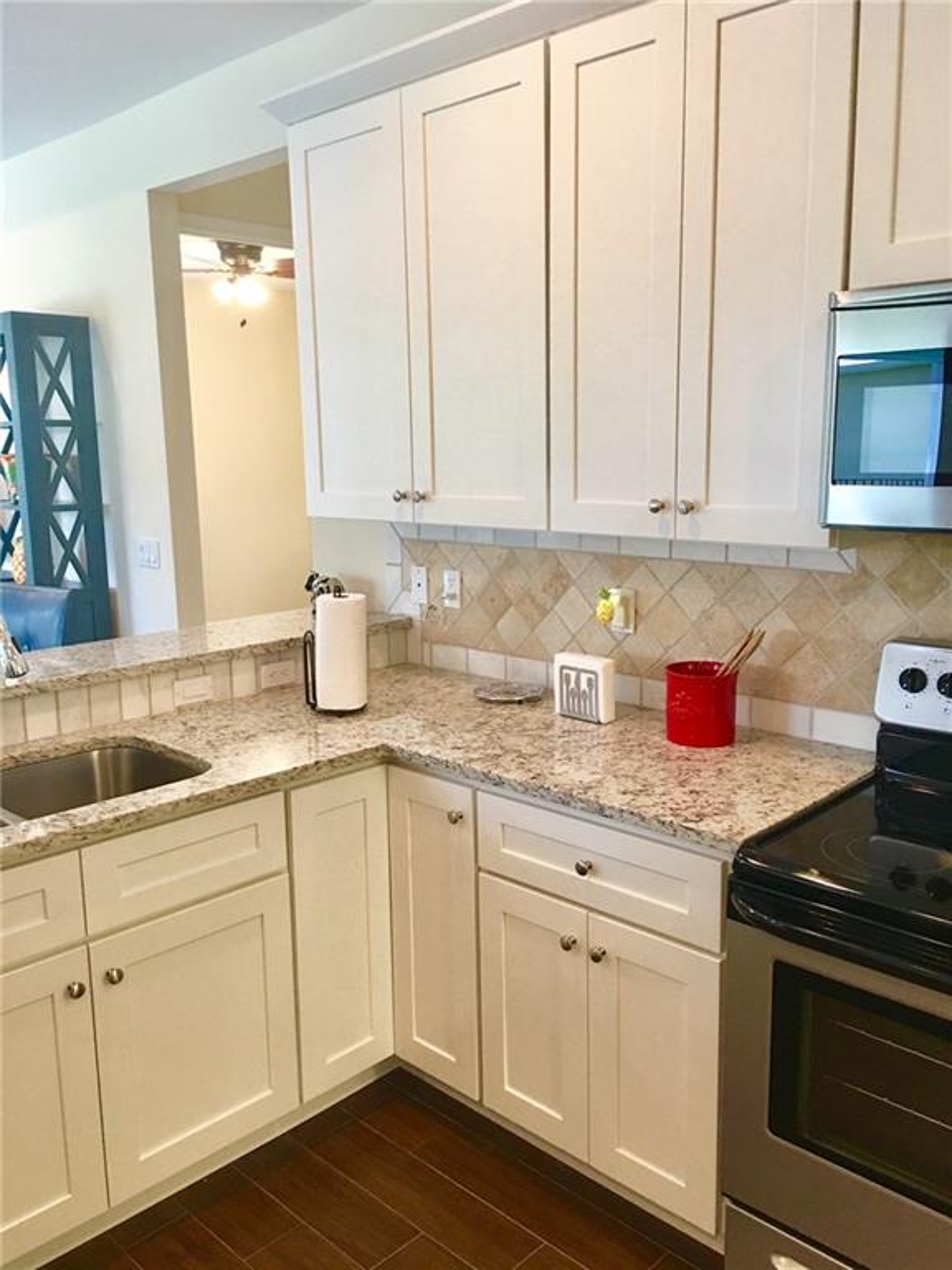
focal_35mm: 29
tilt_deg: -8.7
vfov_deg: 61.7
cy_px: 635
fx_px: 1063
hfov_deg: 48.2
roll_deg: +0.9
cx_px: 476
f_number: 2.2
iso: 50
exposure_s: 1/15
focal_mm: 4.15
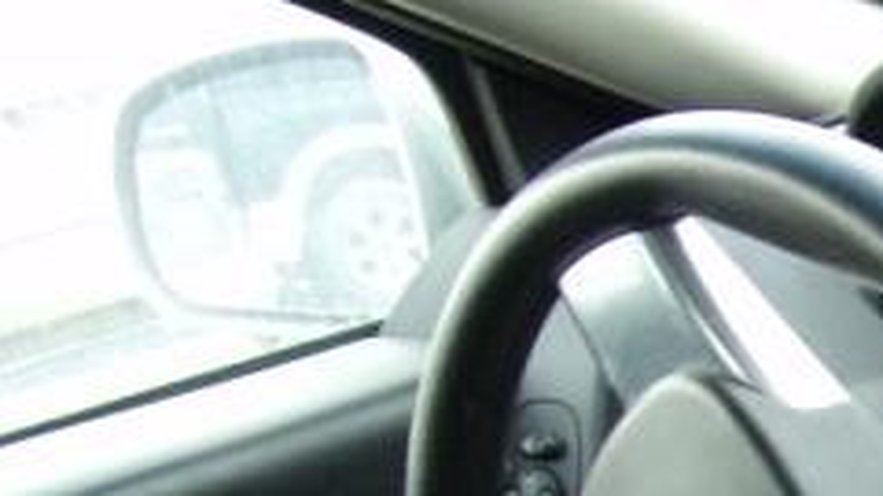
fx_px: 2037
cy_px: 863
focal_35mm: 87
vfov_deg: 12.8
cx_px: 1409
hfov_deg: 20.2
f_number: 3.3
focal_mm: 4.3
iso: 200
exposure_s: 1/23
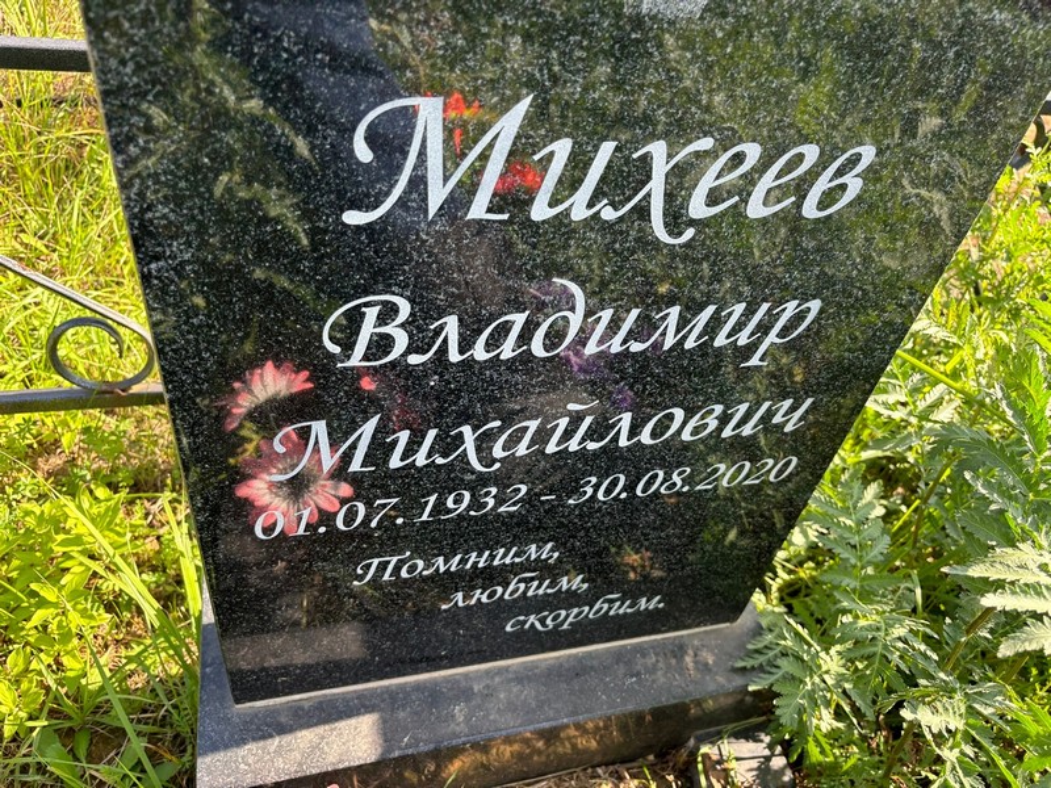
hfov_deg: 67.3
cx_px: 526
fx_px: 789
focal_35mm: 26
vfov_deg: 53.1
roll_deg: -8.2
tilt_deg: -39.6
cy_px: 394
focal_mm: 5.96
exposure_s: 1/373
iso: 50
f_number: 1.6
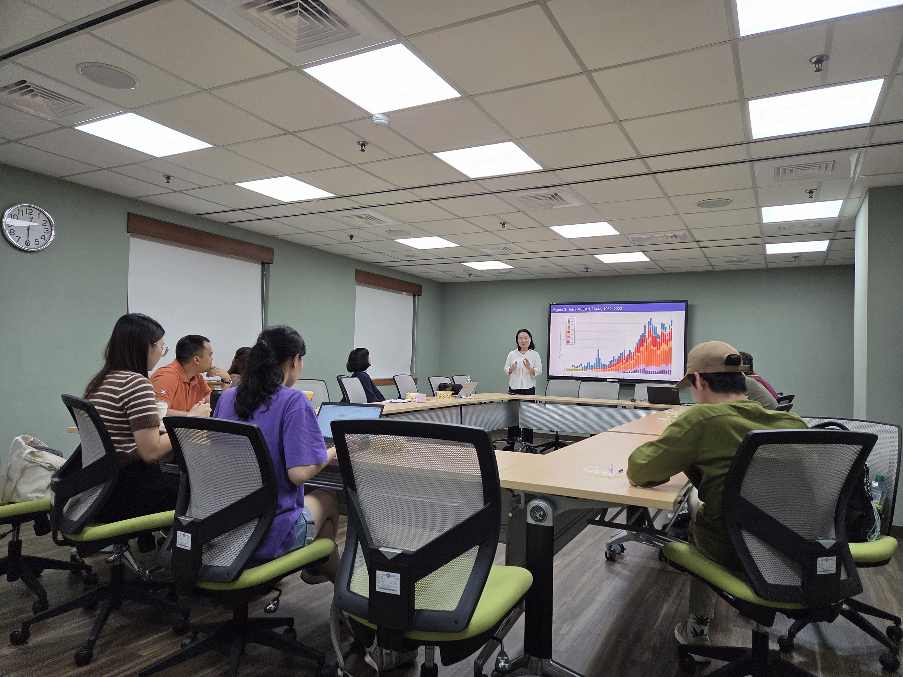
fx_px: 600
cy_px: 338
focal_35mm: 23
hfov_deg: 73.9
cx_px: 452
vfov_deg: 58.9
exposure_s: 1/120
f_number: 1.8
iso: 80
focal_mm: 5.4
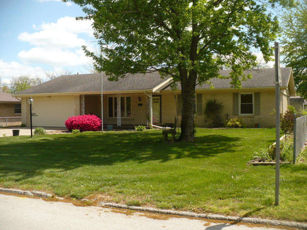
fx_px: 328
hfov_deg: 50.1
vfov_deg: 38.7
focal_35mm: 37
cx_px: 154
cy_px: 115
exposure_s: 1/1000
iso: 100
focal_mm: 6.1
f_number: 2.8
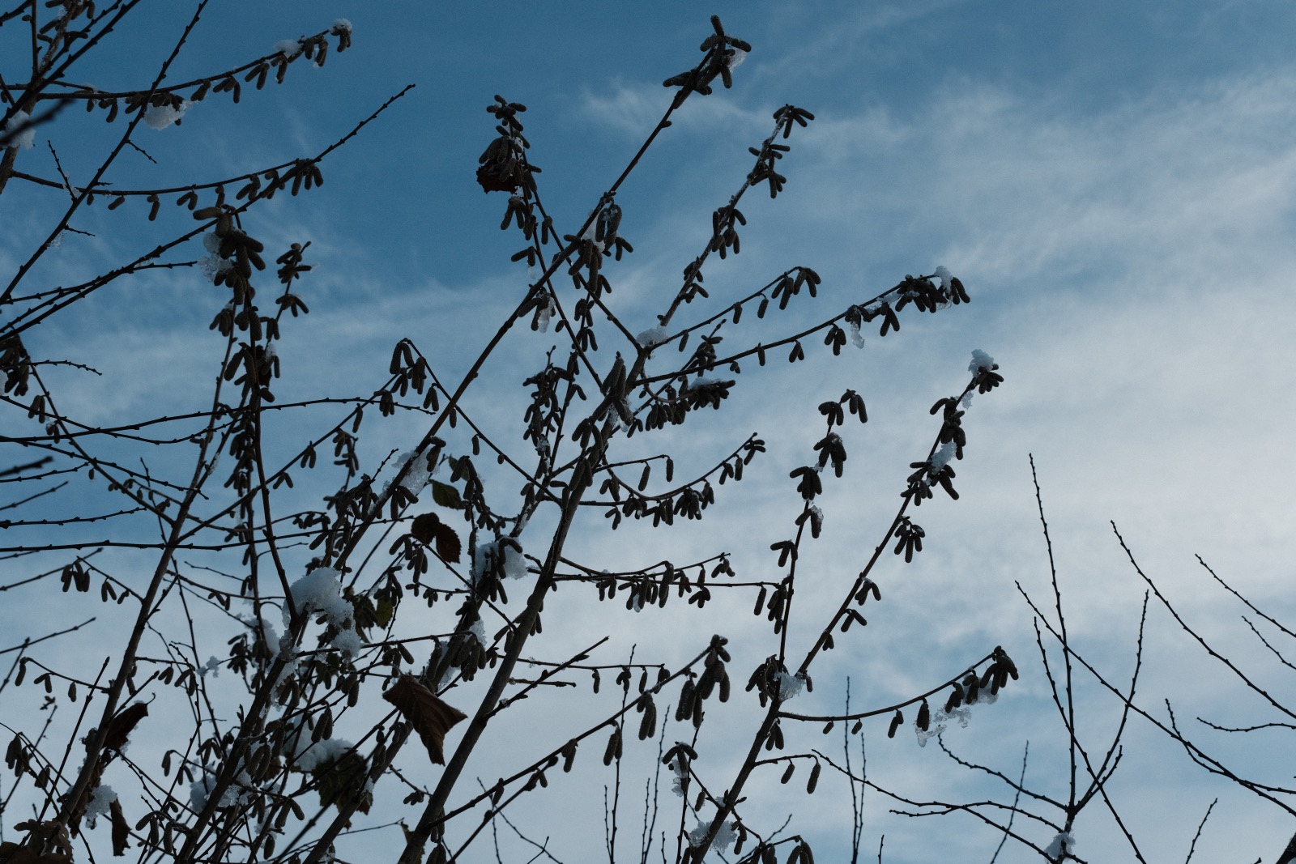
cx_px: 648
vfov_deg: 30.5
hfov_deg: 44.5
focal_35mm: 44
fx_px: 1584
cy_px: 432
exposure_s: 1/950
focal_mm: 29.2
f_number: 8
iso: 640
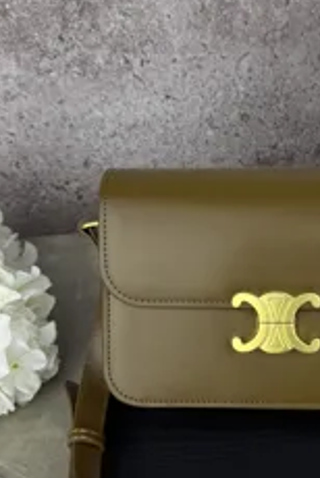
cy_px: 320
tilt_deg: -42.0
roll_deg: -0.4
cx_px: 274
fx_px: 691
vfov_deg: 37.7
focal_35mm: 52
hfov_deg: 25.4
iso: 80
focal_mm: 6.76
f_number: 1.78
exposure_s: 1/464
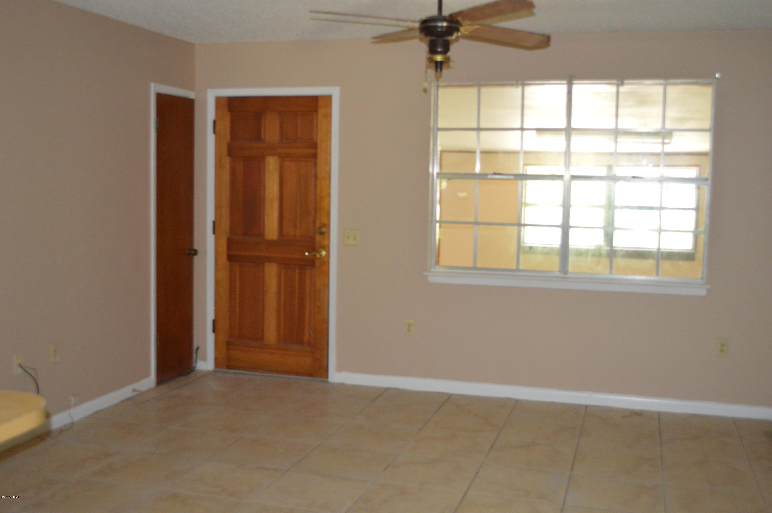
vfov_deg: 34.1
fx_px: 835
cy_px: 256
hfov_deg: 49.6
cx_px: 386
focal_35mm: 39
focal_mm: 26
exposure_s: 1/60
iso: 1800
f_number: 4.2
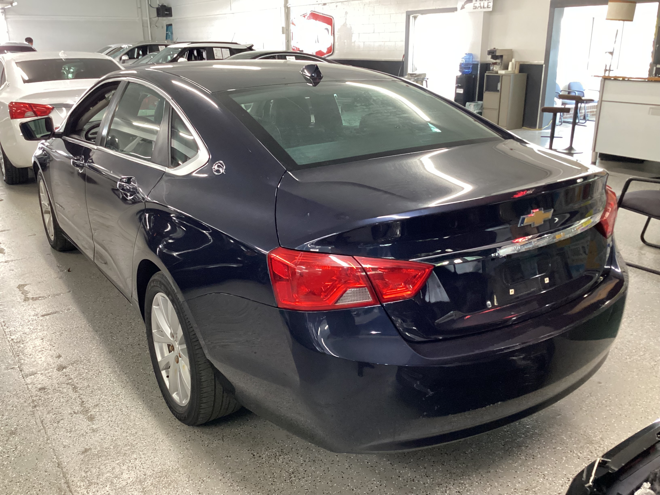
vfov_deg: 45.4
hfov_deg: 58.4
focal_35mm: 31
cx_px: 330
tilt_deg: -20.3
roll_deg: +0.4
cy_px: 248
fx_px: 591
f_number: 2.4
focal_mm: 3.3
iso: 400
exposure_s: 1/50
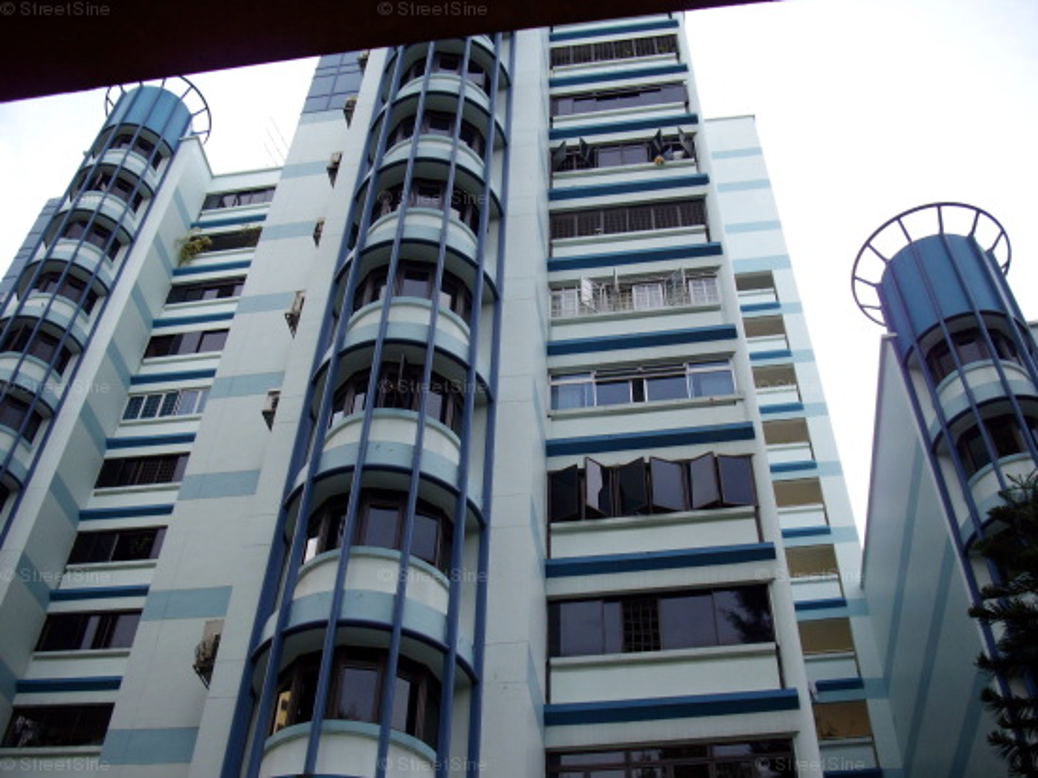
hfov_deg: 50.2
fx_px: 1109
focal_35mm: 37
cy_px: 389
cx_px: 519
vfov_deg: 38.6
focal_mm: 6.2
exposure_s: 1/320
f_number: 2.8
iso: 80
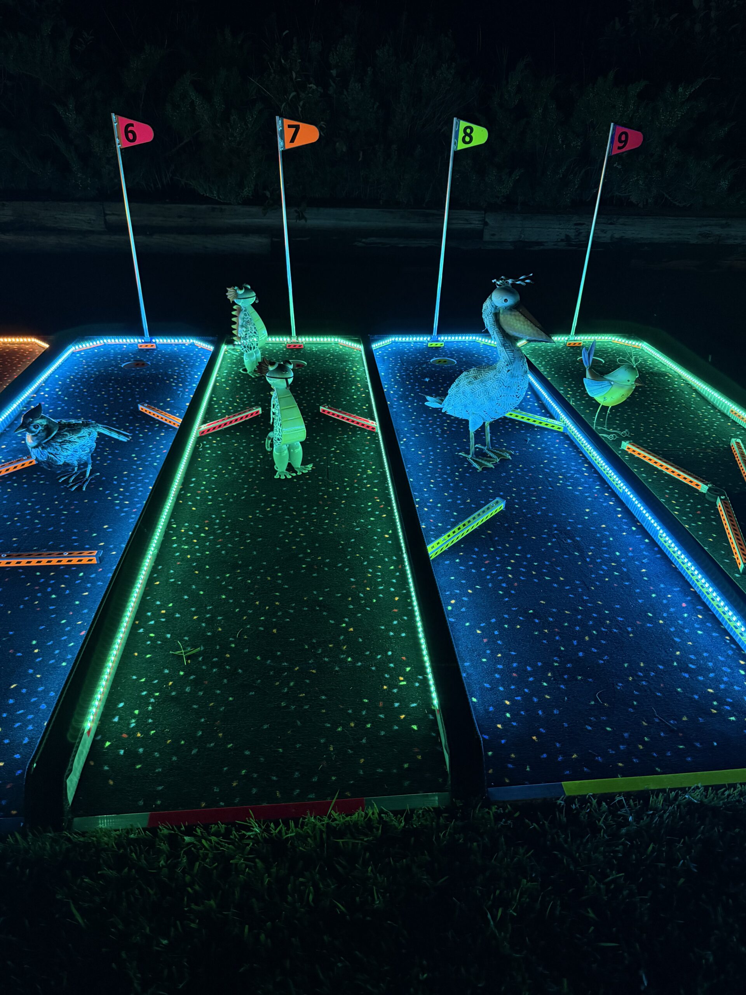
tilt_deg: -30.6
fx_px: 690
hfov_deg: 56.8
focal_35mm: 24
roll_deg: +0.0
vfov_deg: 71.6
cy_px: 498
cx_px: 373
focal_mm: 6.76
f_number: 1.78
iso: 400
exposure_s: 1/60
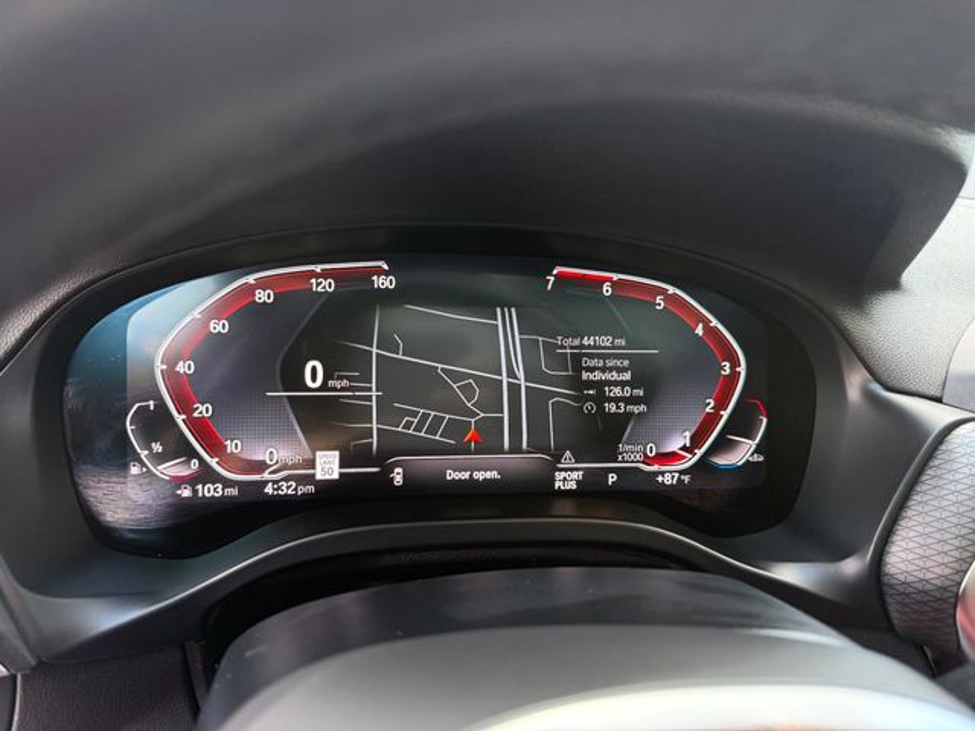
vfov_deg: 56.8
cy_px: 366
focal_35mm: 24
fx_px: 676
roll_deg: -4.3
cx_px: 488
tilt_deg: -23.2
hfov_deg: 71.6
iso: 200
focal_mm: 6.76
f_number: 1.78
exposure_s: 1/69
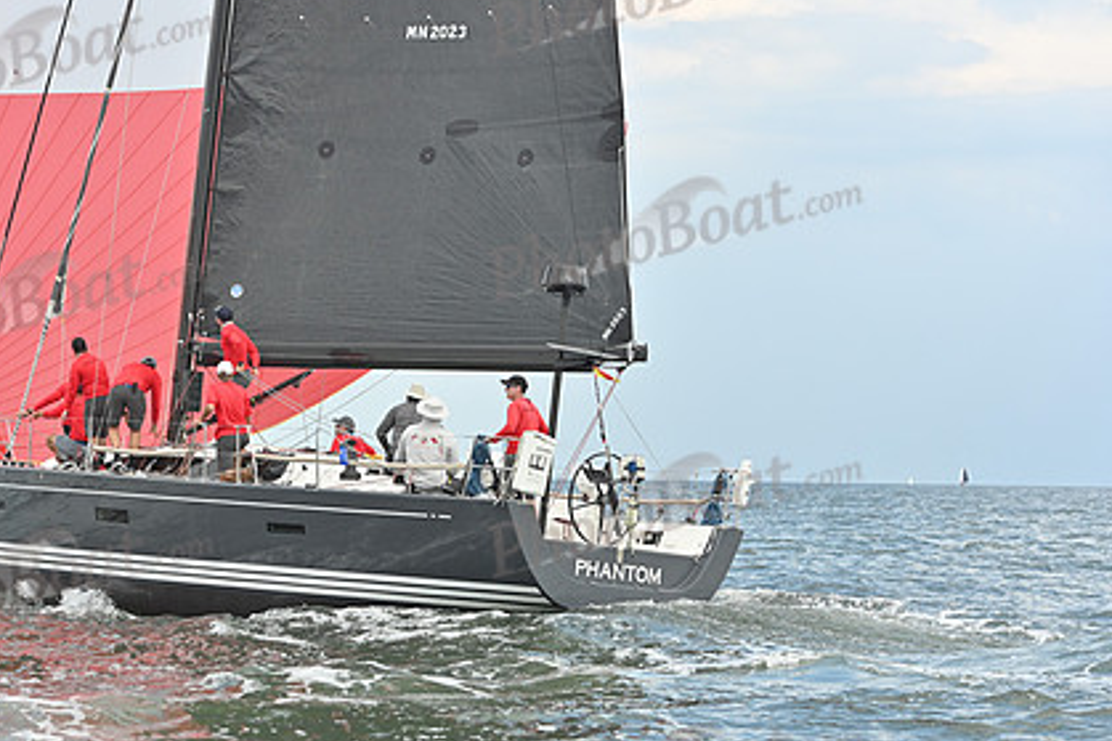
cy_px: 408
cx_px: 353
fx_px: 2995
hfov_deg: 20.9
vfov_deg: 14.1
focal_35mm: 97
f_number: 5
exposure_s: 1/1600
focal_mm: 70
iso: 320
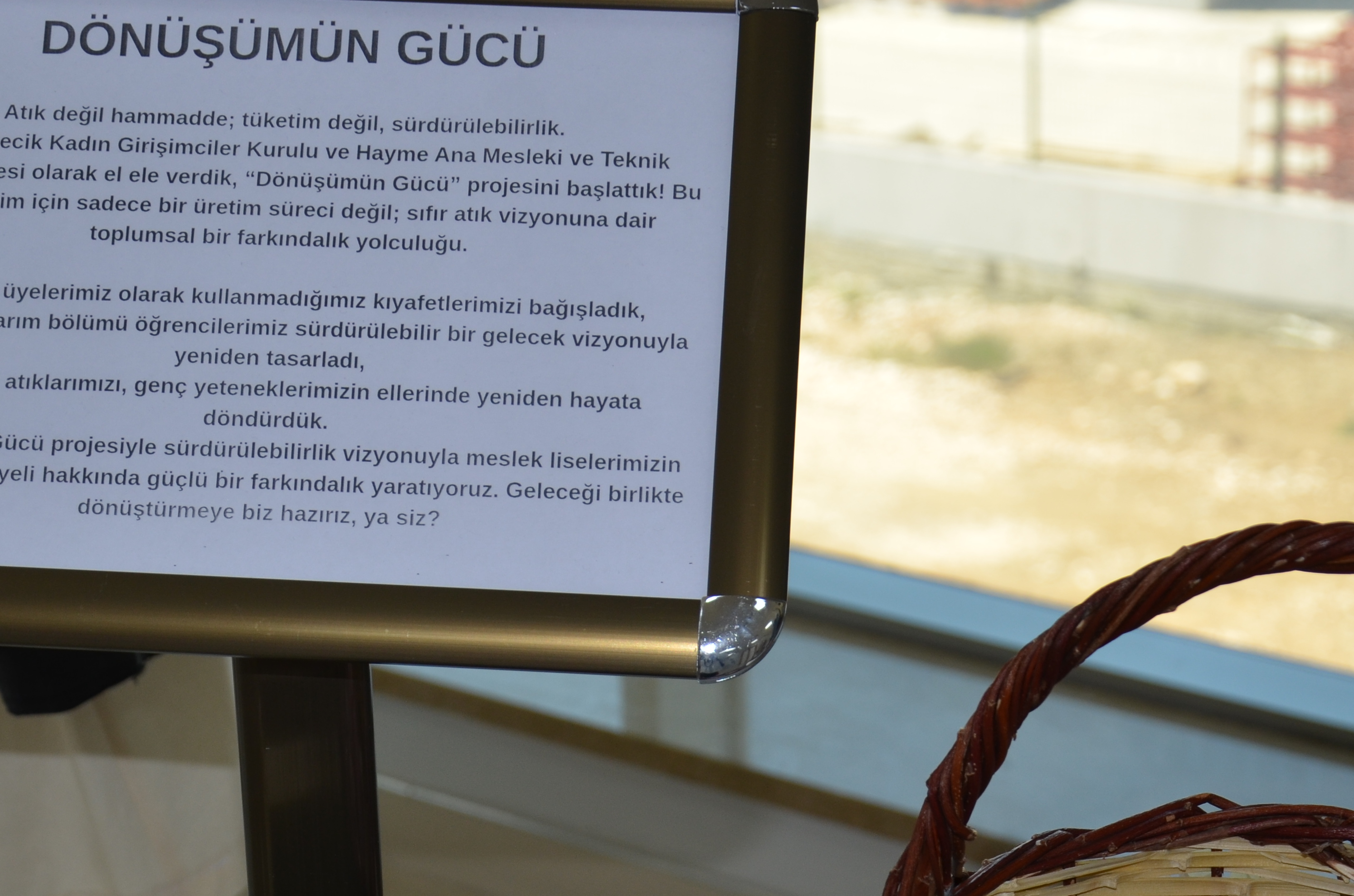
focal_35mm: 91
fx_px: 3411
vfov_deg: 15.0
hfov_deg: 22.4
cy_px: 467
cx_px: 614
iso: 200
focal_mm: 35
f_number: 4.5
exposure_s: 1/160
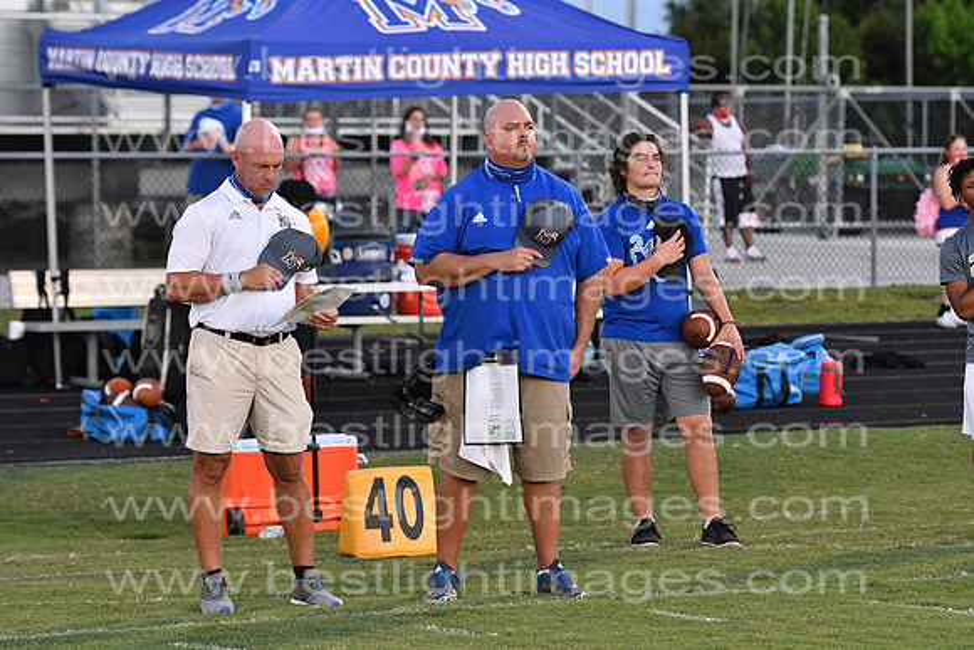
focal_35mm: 168
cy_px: 325
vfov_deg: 8.2
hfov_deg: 12.2
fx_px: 4546
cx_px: 487
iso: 1600
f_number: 4
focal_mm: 112
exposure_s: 1/800
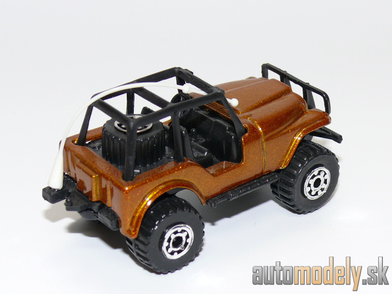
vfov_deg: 15.2
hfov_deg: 20.2
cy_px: 147
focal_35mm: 97
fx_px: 1098
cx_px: 196
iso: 100
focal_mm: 13
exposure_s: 1/30
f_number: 4
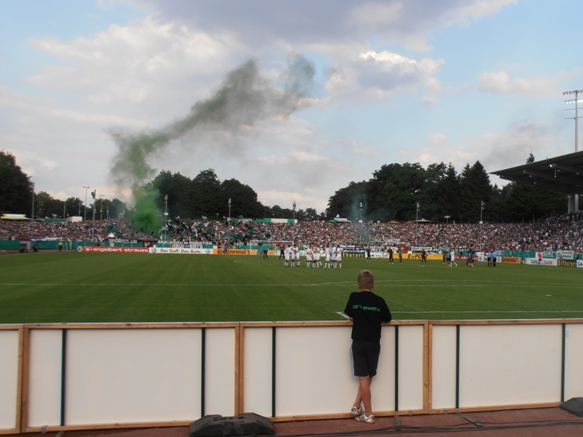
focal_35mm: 44
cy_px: 218
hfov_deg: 42.9
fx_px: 741
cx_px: 292
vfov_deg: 32.9
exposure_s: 1/80
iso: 80
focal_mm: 7.87
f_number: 11
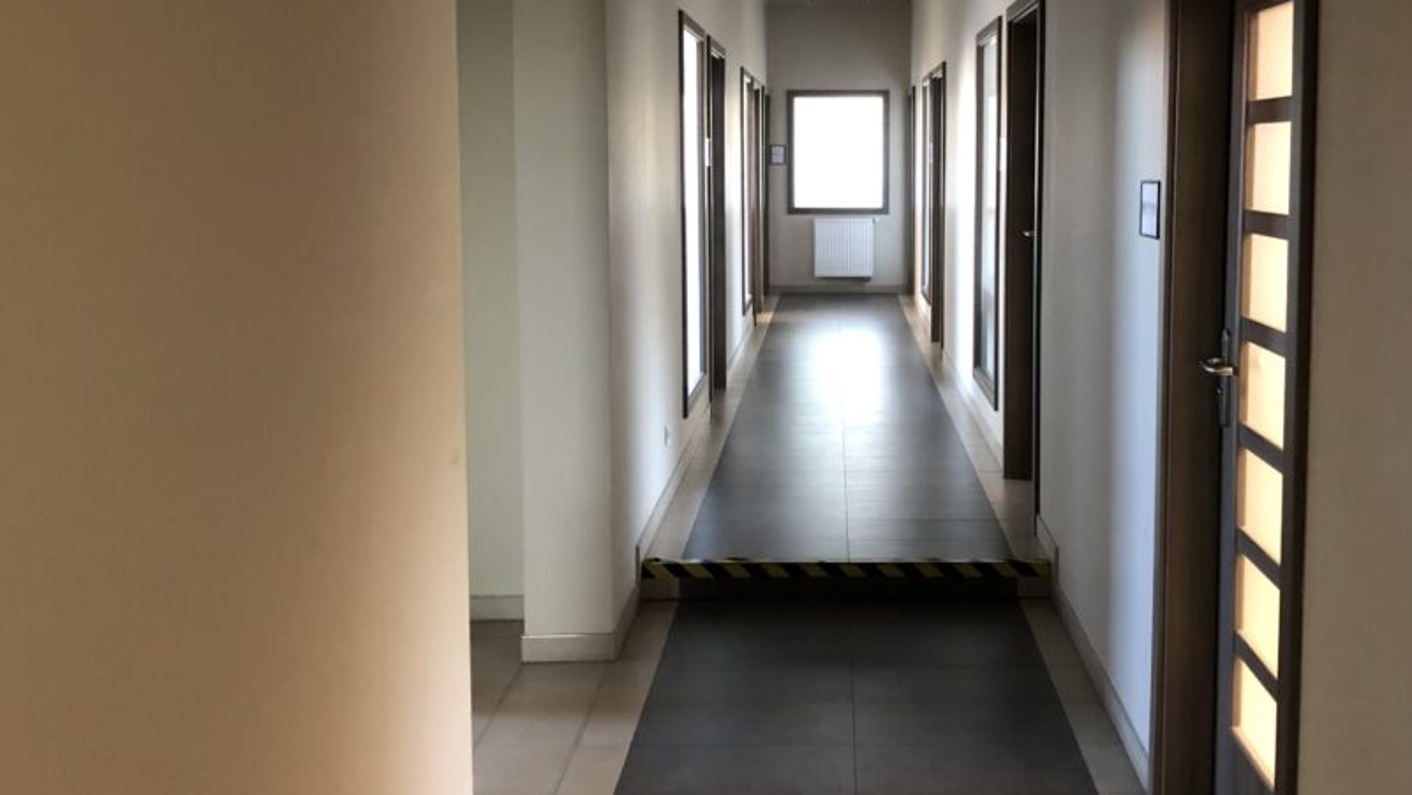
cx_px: 873
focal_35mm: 39
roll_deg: +0.7
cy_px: 284
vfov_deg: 30.3
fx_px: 1461
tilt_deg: -4.6
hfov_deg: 51.1
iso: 80
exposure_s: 1/5
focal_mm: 3.99
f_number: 1.8
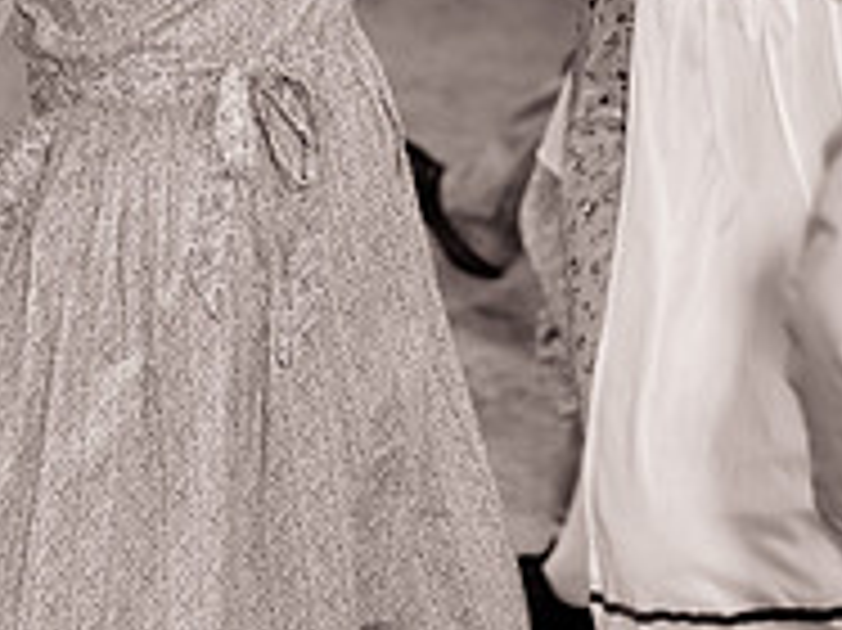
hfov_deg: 13.2
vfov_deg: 9.8
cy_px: -133
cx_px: 279
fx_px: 3622
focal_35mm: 149
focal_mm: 50
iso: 400
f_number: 3.5
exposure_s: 1/320
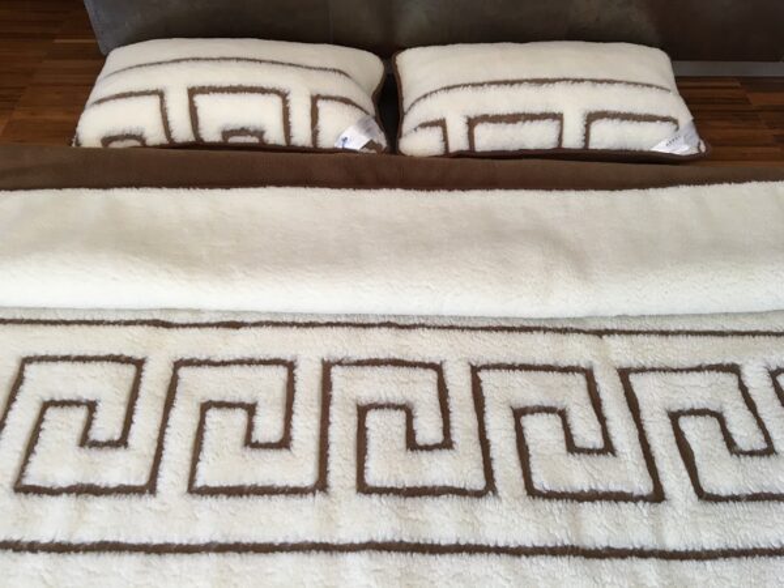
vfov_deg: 48.2
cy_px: 294
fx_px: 657
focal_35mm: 29
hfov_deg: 61.7
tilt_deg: -50.2
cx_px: 392
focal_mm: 4.15
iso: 32
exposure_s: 1/33
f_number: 2.2
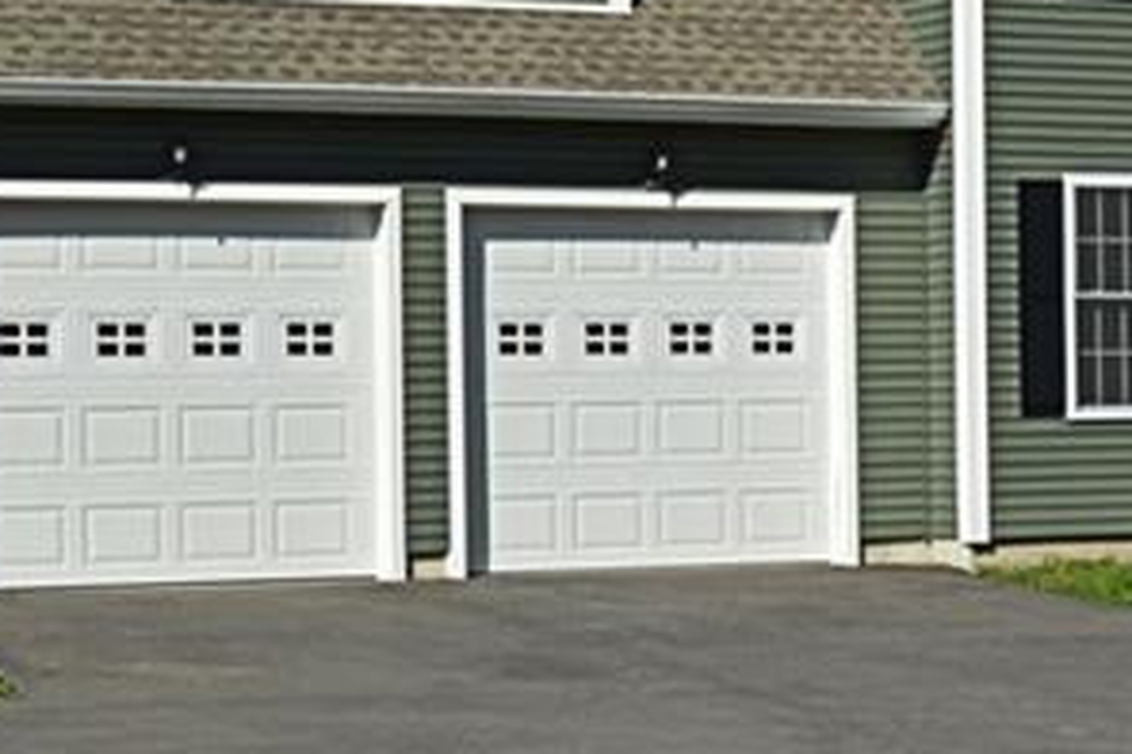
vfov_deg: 12.0
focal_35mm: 114
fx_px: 3583
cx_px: 1075
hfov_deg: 17.6
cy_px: 341
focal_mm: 22
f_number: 10
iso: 100
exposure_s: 1/200
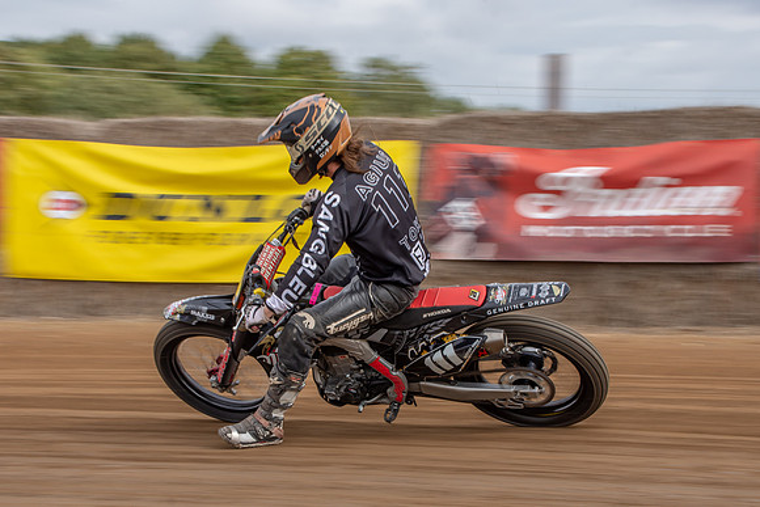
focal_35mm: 111
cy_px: 279
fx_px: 2336
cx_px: 370
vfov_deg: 12.4
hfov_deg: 18.5
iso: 125
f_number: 13
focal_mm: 62
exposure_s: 1/125
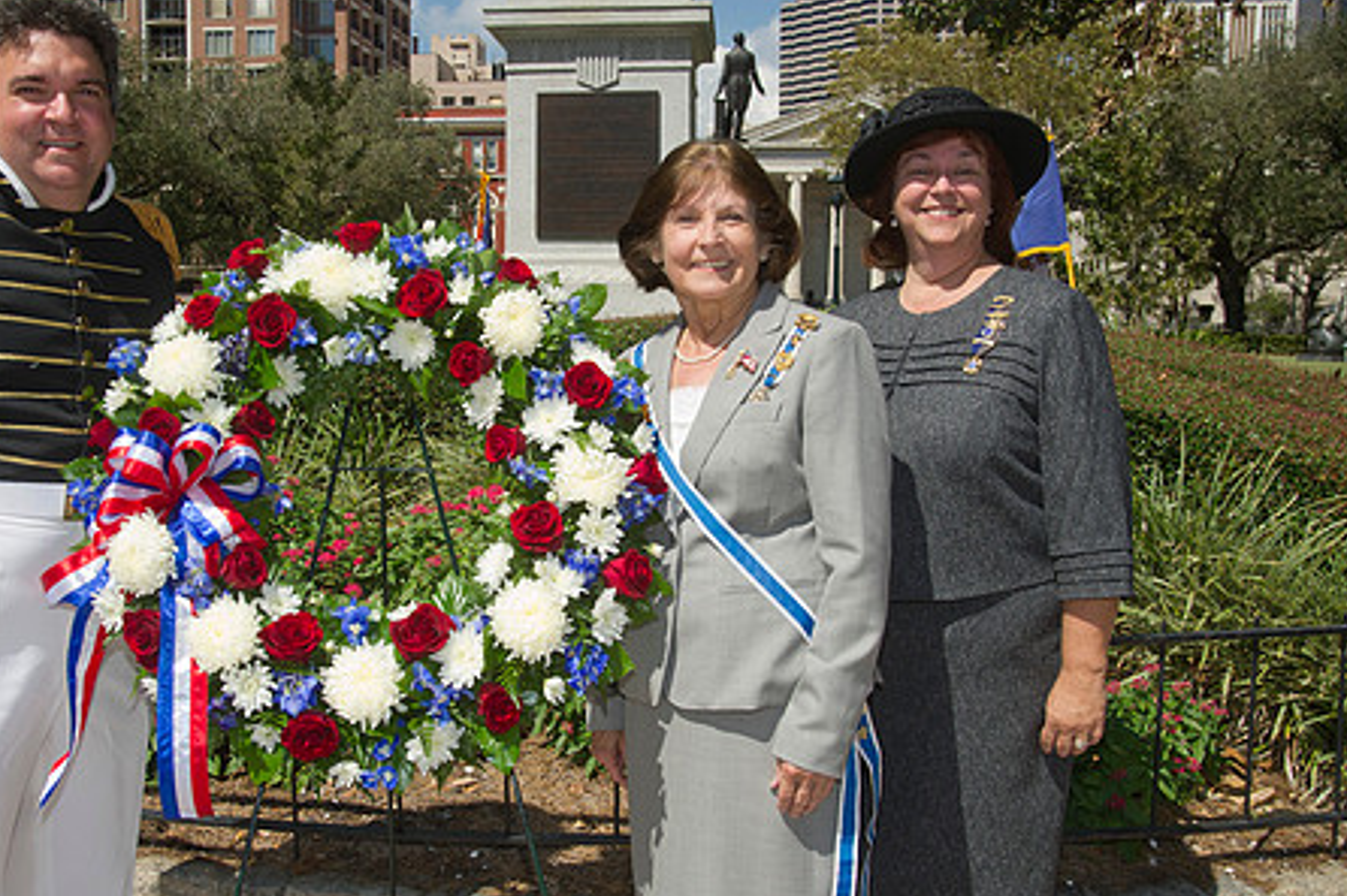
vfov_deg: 34.2
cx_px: 553
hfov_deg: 49.3
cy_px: 468
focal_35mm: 39
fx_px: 1459
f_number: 10
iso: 200
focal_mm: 30
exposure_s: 1/250
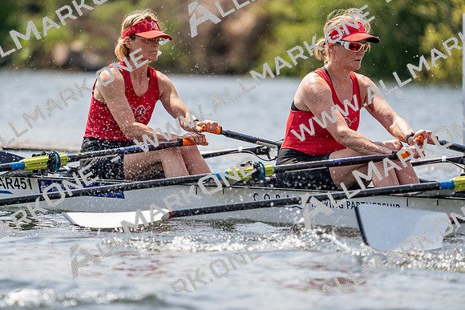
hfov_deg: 5.2
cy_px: 155
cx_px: 232
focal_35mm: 397
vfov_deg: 3.5
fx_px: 5129
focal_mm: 397
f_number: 6.3
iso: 250
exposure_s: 1/1600
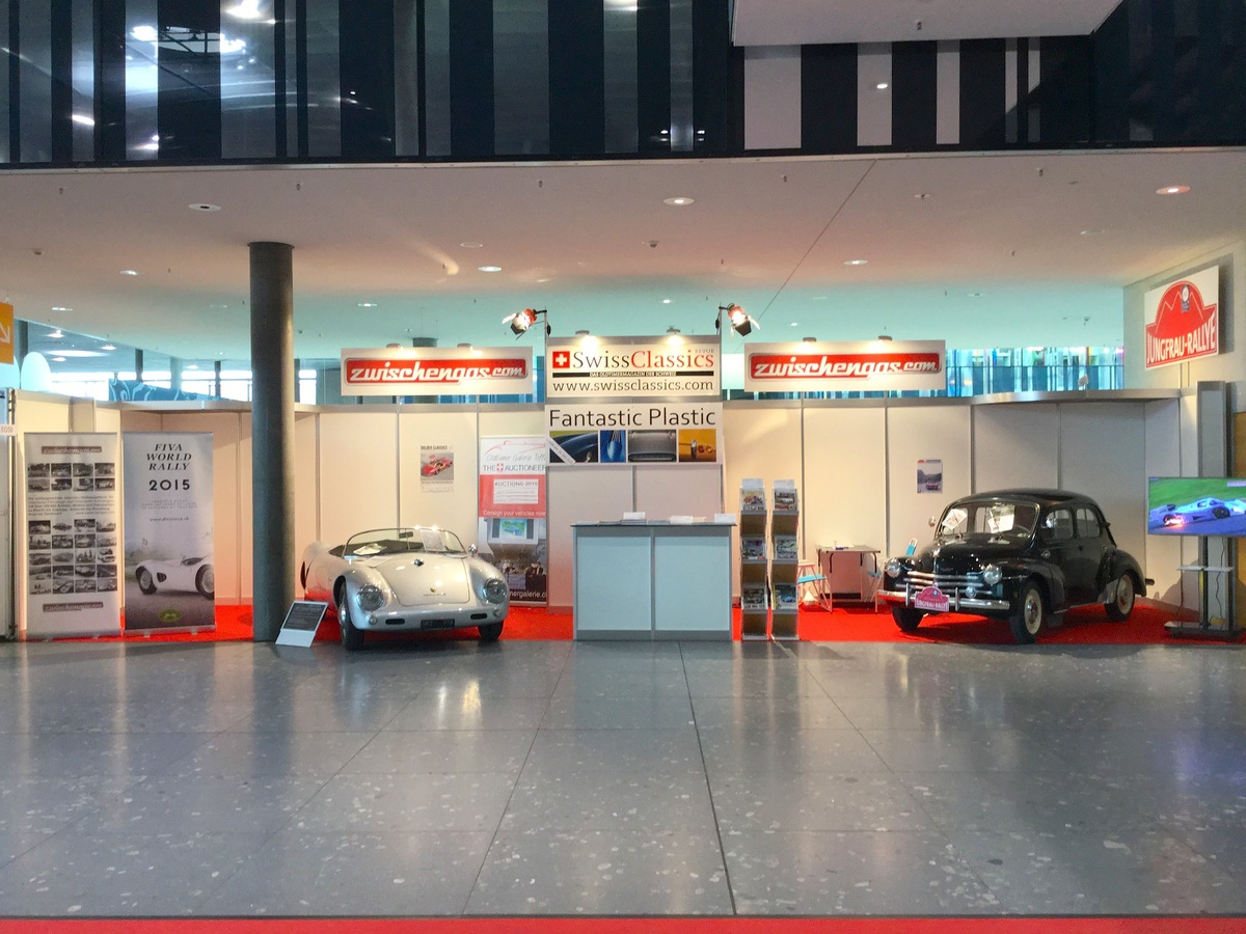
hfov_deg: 58.4
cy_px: 467
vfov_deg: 45.4
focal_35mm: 31
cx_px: 623
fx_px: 1116
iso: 80
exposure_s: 1/30
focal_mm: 3.3
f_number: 2.4
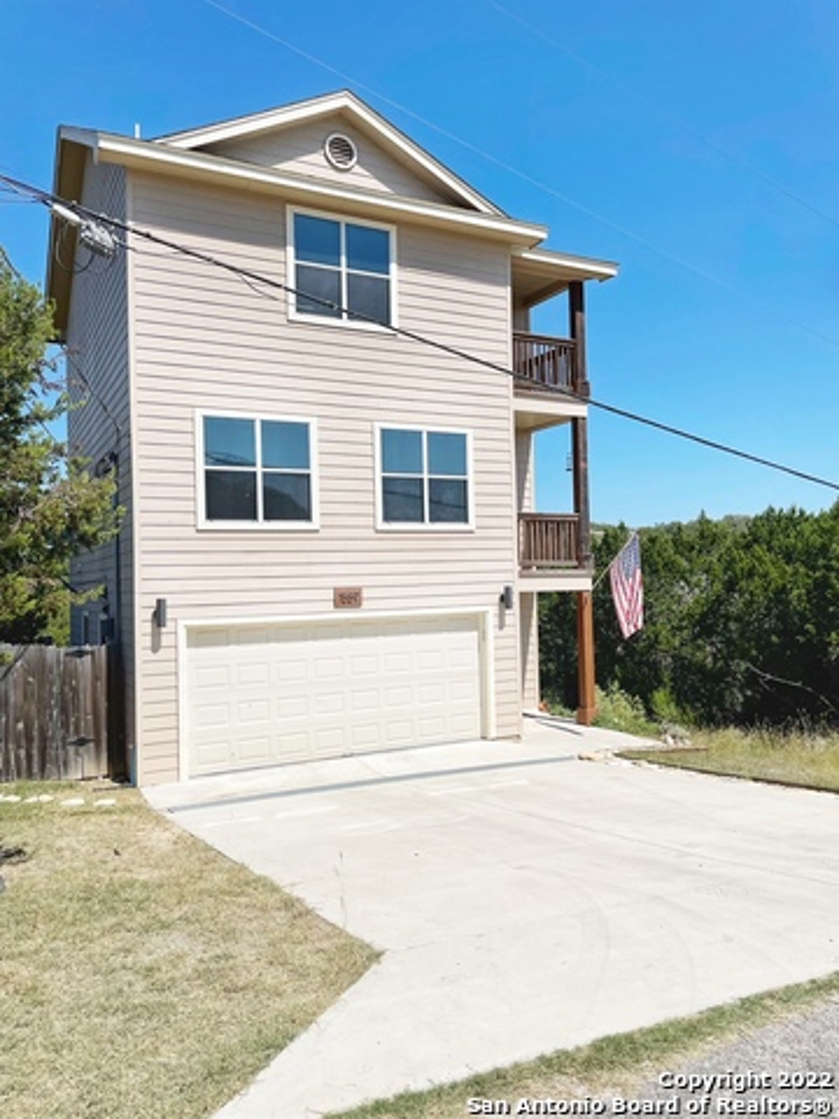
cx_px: 420
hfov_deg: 53.1
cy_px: 560
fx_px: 840
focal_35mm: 26
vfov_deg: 67.3
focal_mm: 4.2
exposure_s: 1/7813
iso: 32
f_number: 1.6
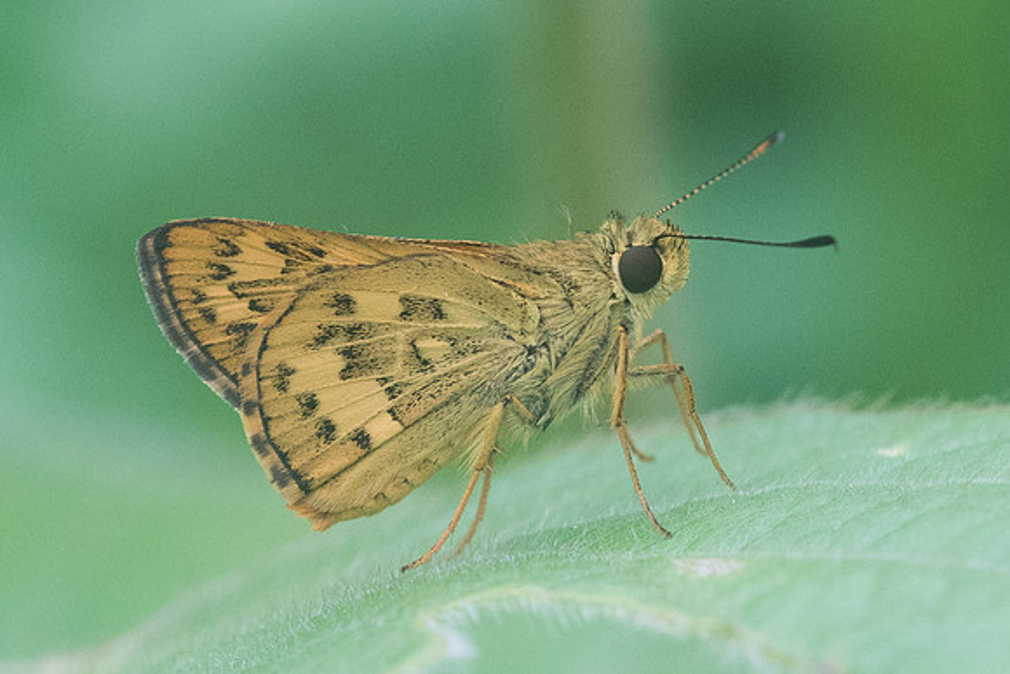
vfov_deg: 2.2
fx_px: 17670
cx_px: 382
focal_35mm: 630
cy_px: 451
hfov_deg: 3.3
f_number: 6.3
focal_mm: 150
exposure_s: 1/320
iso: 800
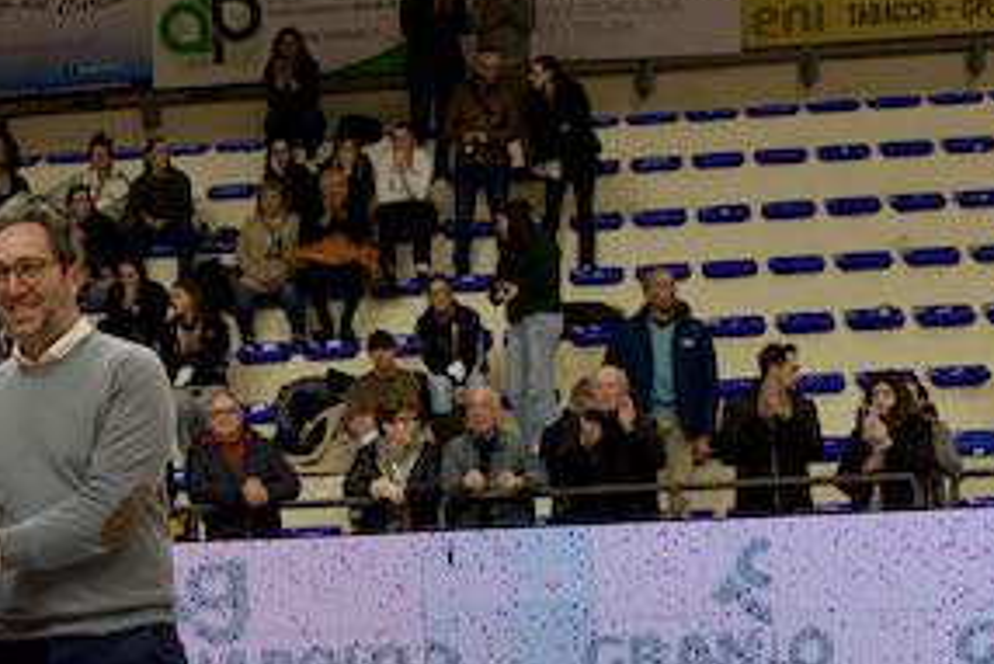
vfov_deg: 15.7
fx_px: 2352
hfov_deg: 22.7
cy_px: 697
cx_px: -49
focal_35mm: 85
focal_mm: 25
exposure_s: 1/100
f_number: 5
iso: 400
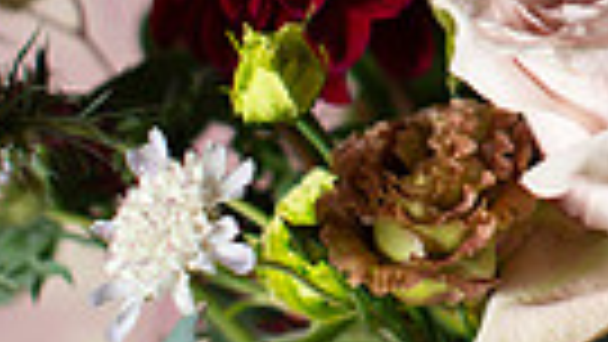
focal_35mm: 225
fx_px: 3628
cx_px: 955
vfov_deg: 5.4
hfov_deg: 9.3
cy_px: -142
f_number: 2.5
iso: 200
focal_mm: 50
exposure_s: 1/200
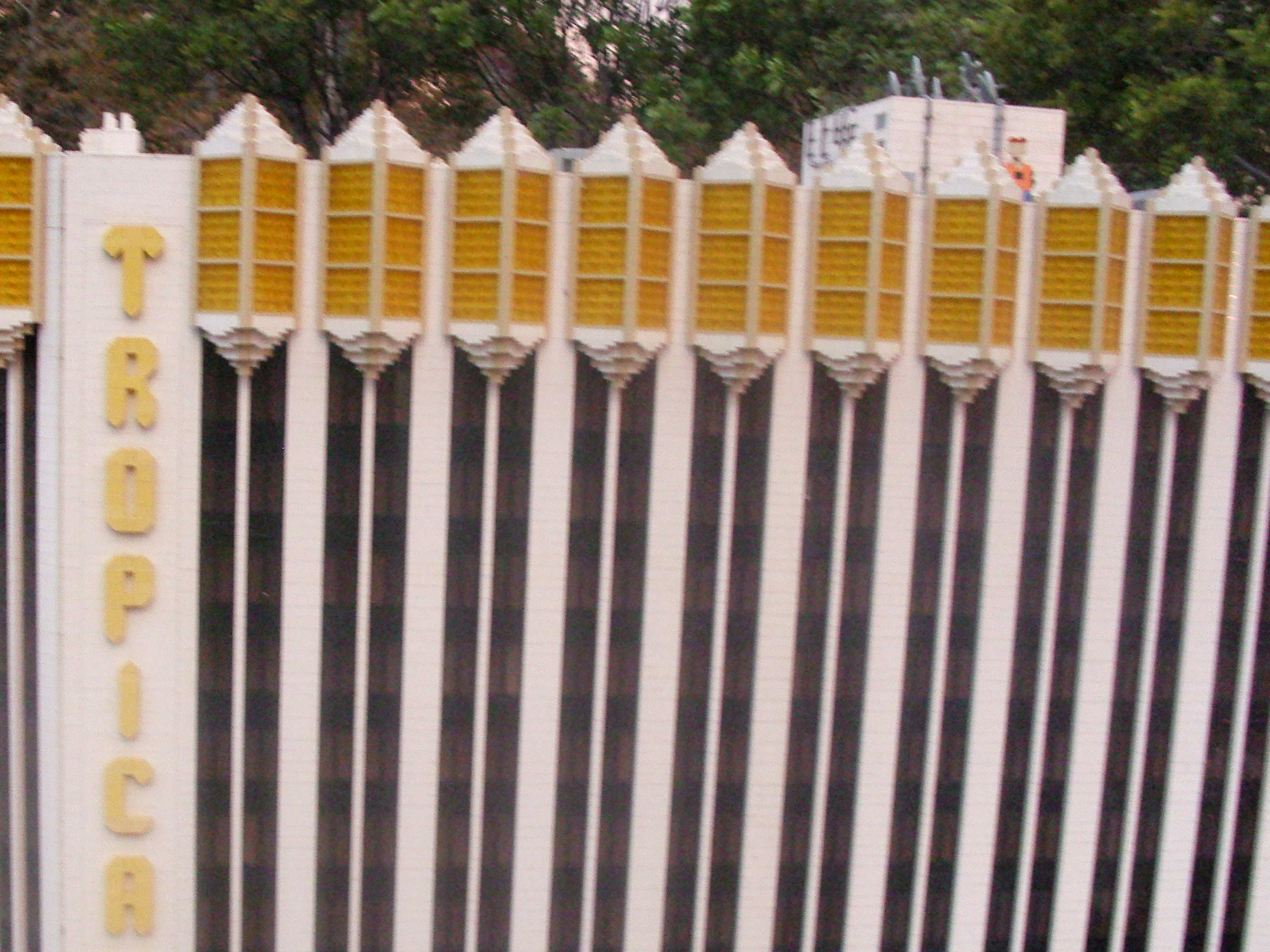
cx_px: 422
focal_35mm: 52
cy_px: 608
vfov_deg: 27.9
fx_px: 1908
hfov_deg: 36.4
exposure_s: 1/60
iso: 590
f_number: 3.1
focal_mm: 6.3
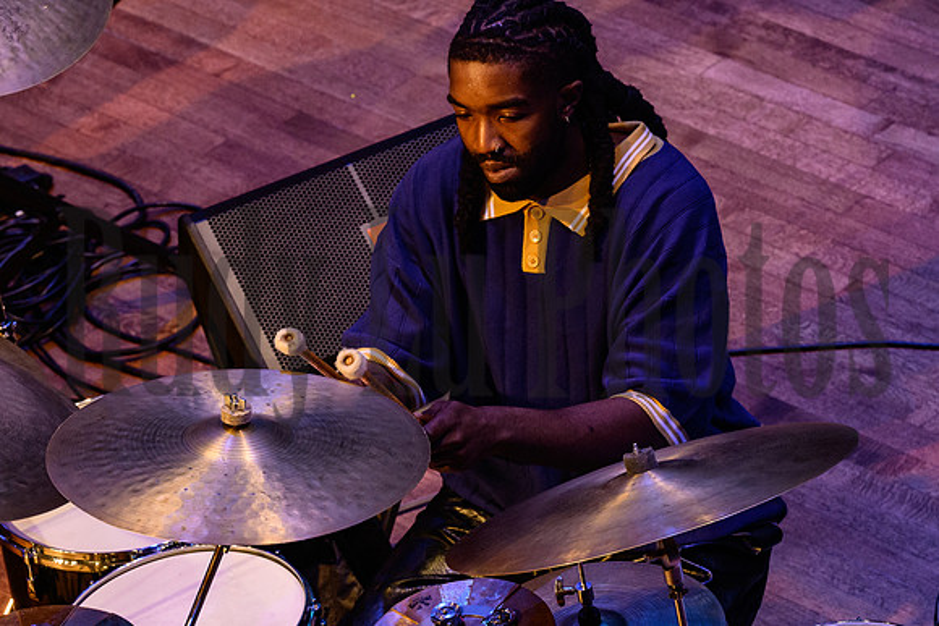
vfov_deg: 5.2
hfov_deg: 7.9
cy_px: 313
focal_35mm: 262
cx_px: 470
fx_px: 6835
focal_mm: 175
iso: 4000
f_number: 8
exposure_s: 1/320
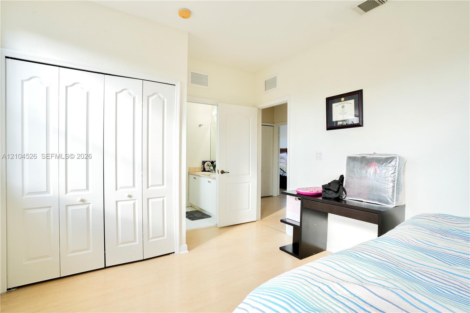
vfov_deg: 70.4
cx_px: 235
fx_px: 222
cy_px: 156
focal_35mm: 17
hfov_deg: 93.3
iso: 100
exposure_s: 1/13
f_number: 7.1
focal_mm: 17
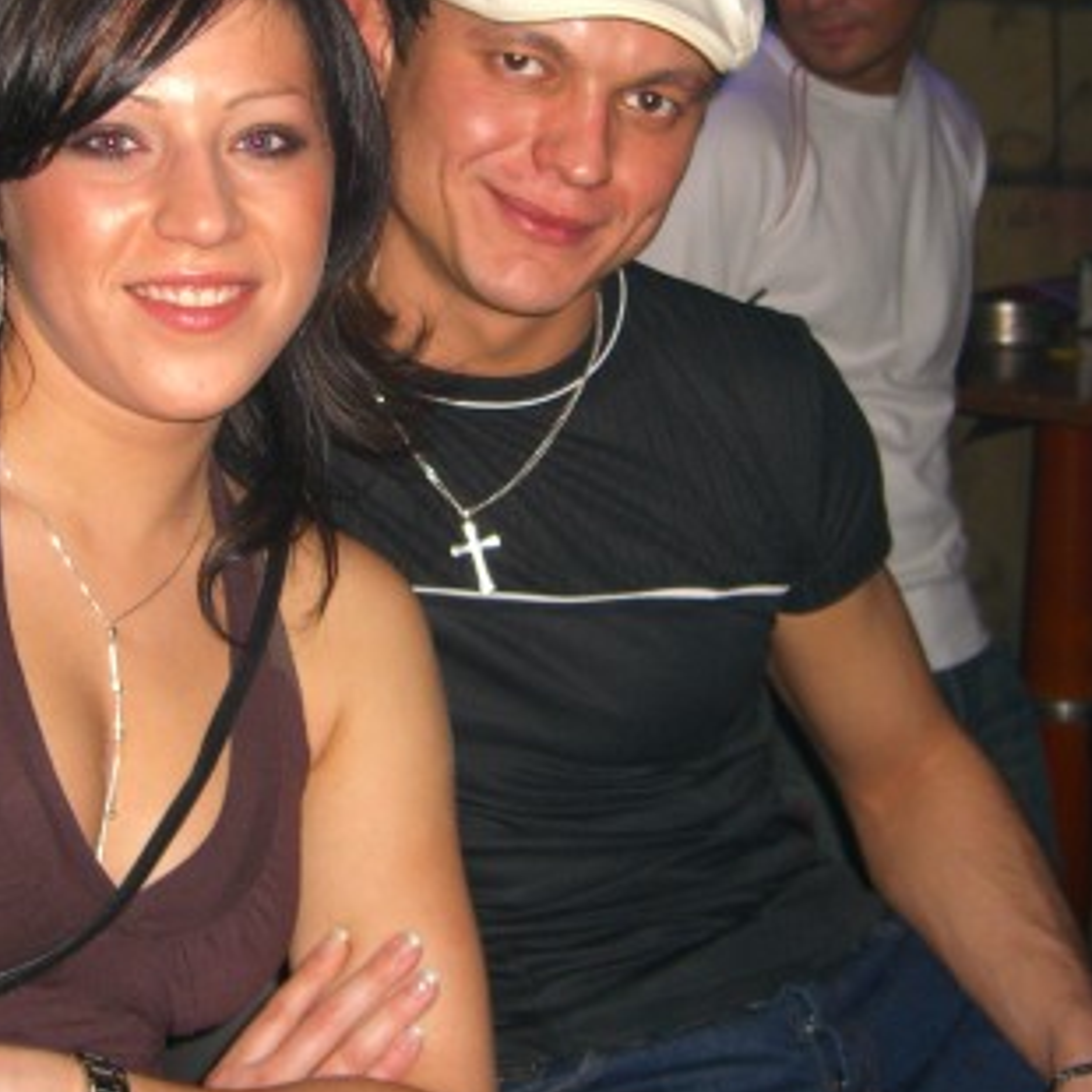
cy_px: 352
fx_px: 2320
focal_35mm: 65
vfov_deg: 26.3
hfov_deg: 26.4
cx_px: 433
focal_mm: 7.9
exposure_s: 1/60
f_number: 2.8
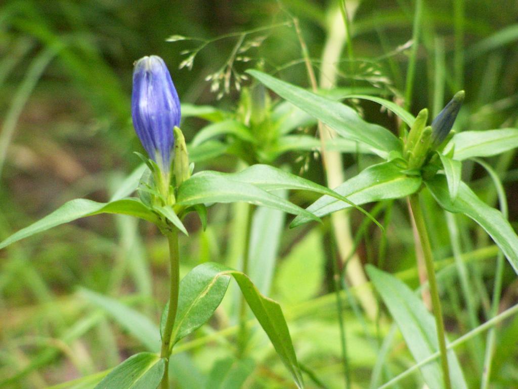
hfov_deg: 5.2
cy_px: 194
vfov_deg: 3.9
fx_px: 5686
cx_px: 259
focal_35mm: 380
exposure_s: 1/250
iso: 400
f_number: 3.7
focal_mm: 63
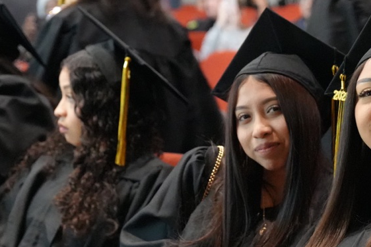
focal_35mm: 111
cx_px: 353
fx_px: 1144
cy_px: 225
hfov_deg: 18.0
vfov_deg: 12.3
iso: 12800
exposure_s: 1/80
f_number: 2.8
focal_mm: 52
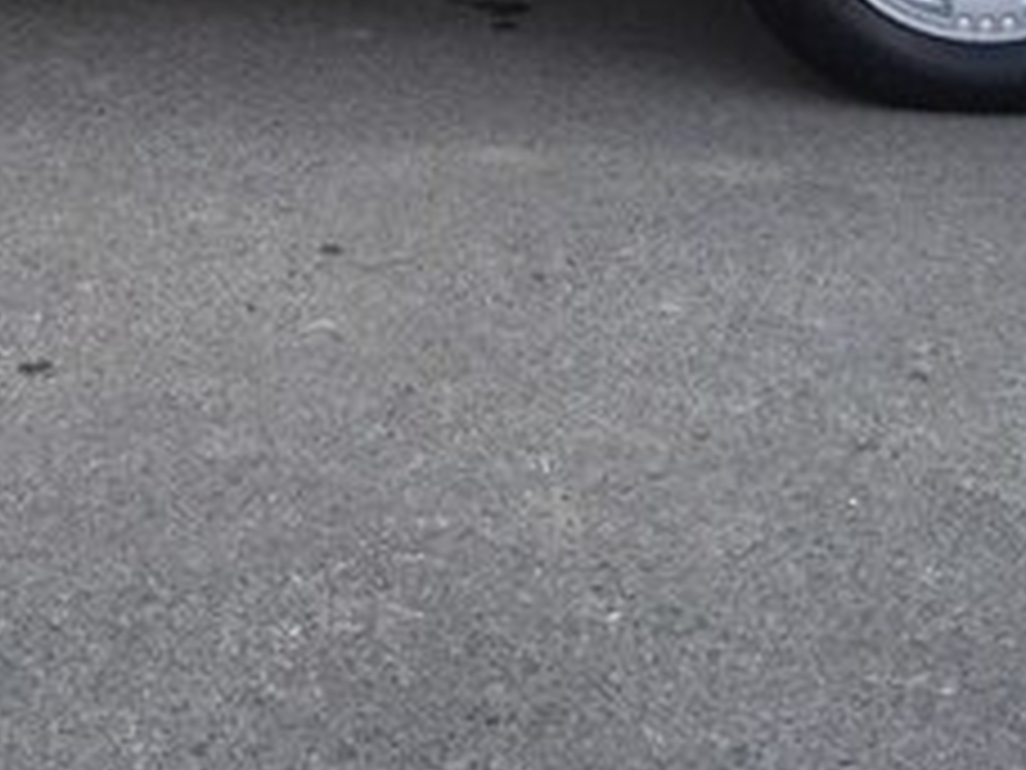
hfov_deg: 22.7
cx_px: 108
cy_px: -268
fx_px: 2490
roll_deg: +0.9
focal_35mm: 84
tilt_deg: -11.1
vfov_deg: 16.5
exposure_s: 1/557
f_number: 2.2
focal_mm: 4.15
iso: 32
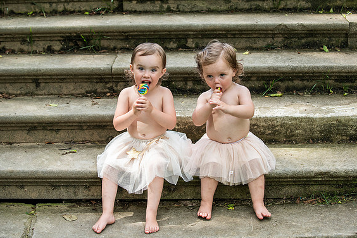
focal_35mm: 77
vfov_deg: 17.7
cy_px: 111
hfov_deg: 26.3
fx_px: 764
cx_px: 181
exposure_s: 1/1000
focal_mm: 70
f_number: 3.5
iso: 640
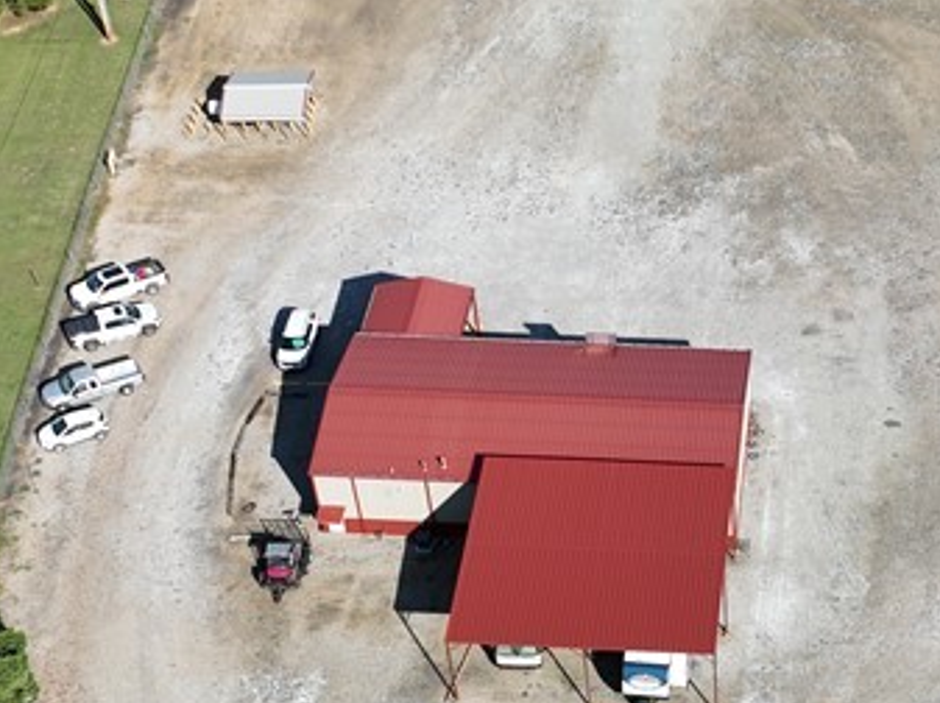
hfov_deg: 26.1
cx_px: 775
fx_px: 1980
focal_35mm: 73
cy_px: 529
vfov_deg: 20.0
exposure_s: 1/1600
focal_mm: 12.29
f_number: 2.8
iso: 120
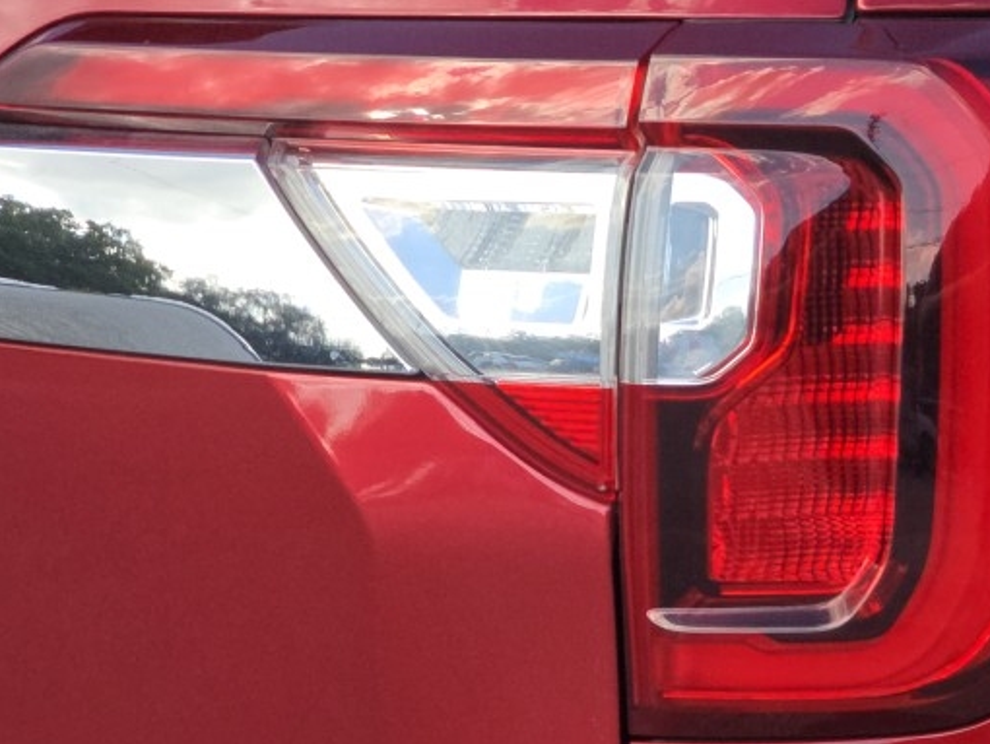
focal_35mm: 146
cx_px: 827
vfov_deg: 10.2
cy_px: 305
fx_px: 4177
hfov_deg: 13.4
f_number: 2.4
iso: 50
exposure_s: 1/720
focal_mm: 7.9
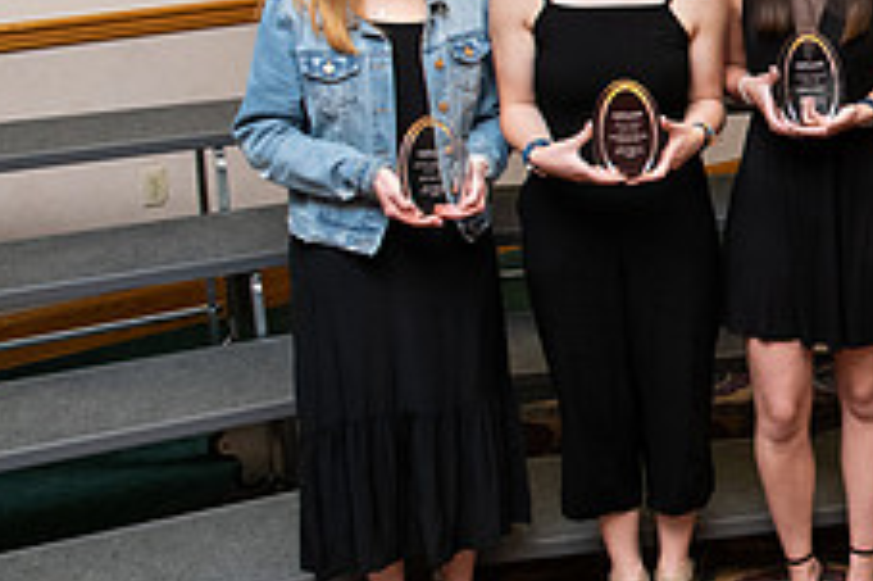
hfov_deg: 23.7
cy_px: 87
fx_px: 1769
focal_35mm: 73
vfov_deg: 18.4
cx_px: 1201
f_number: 5.6
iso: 2000
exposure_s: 1/200
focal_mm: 26
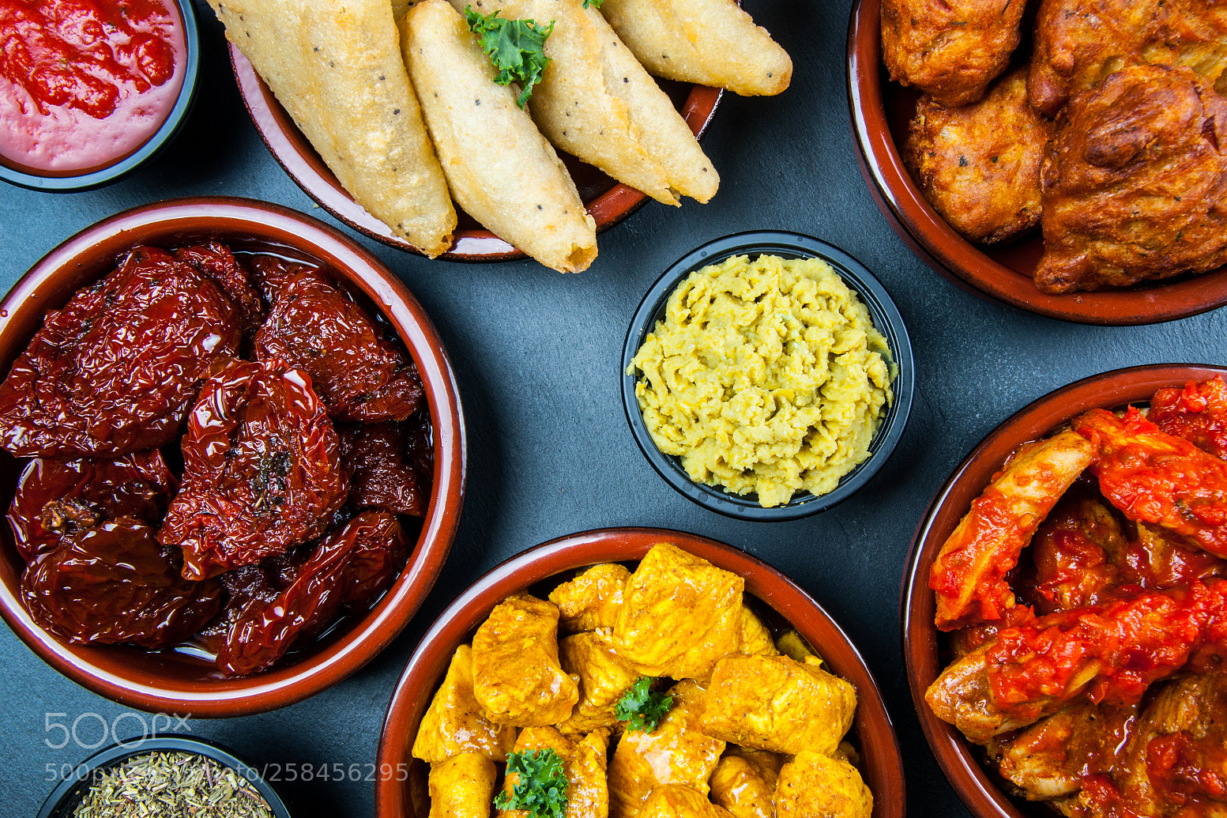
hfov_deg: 53.8
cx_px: 627
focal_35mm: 36
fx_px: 1210
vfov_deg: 37.3
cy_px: 415
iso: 200
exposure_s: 1/160
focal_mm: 23
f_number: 11
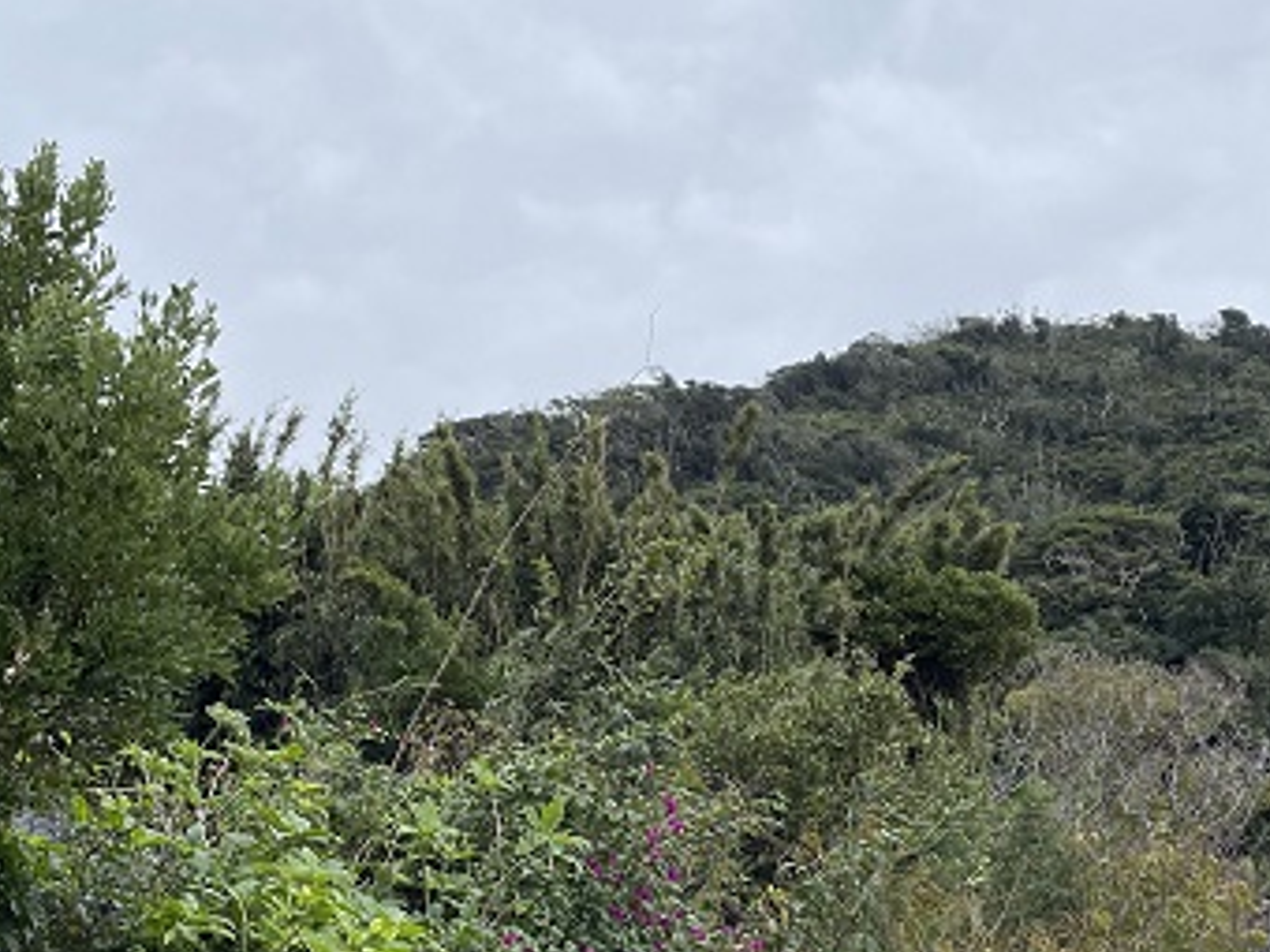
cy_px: 635
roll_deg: -2.8
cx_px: 519
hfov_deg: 36.1
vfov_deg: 27.4
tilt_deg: +13.1
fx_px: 1944
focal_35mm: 53
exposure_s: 1/1353
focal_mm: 5.1
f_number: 1.6
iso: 32
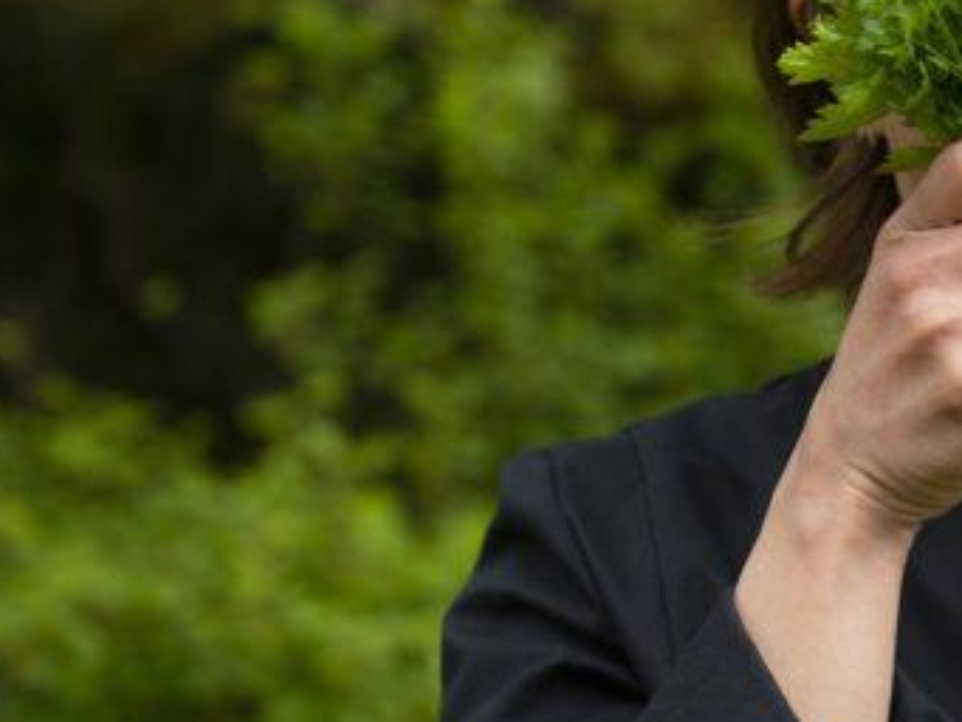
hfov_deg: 14.3
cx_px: 870
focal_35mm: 137
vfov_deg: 10.8
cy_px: 193
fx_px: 3809
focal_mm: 70
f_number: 4.5
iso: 100
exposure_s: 1/320
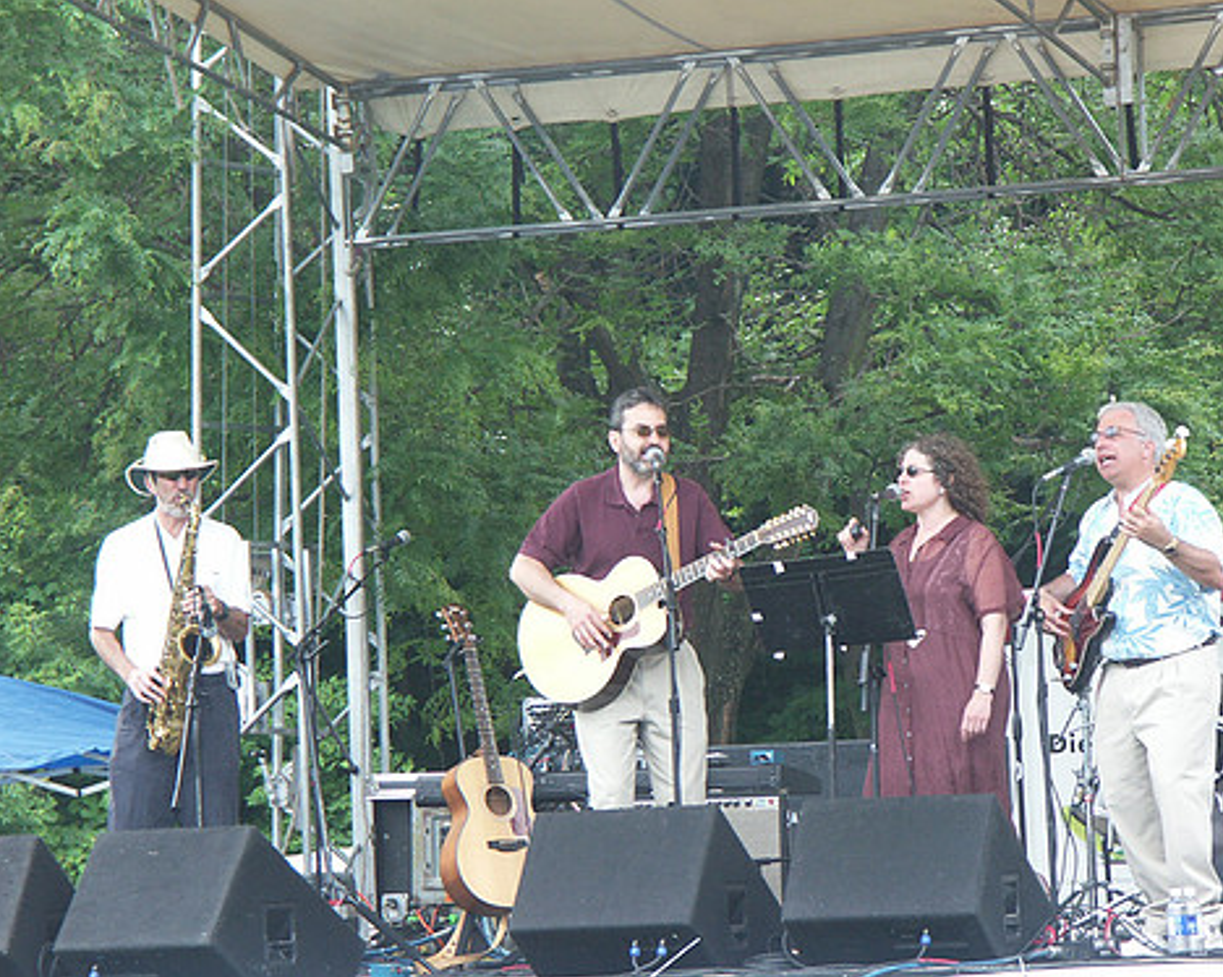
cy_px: 524
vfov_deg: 6.4
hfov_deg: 8.0
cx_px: 645
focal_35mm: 242
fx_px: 8756
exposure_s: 1/125
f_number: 5
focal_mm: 50.69
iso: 100
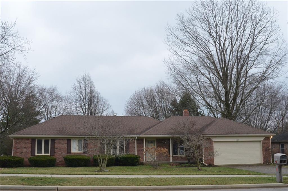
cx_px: 144
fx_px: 335
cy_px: 96
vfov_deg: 31.7
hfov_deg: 46.5
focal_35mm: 42
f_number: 9
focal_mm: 28
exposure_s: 1/320
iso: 2500
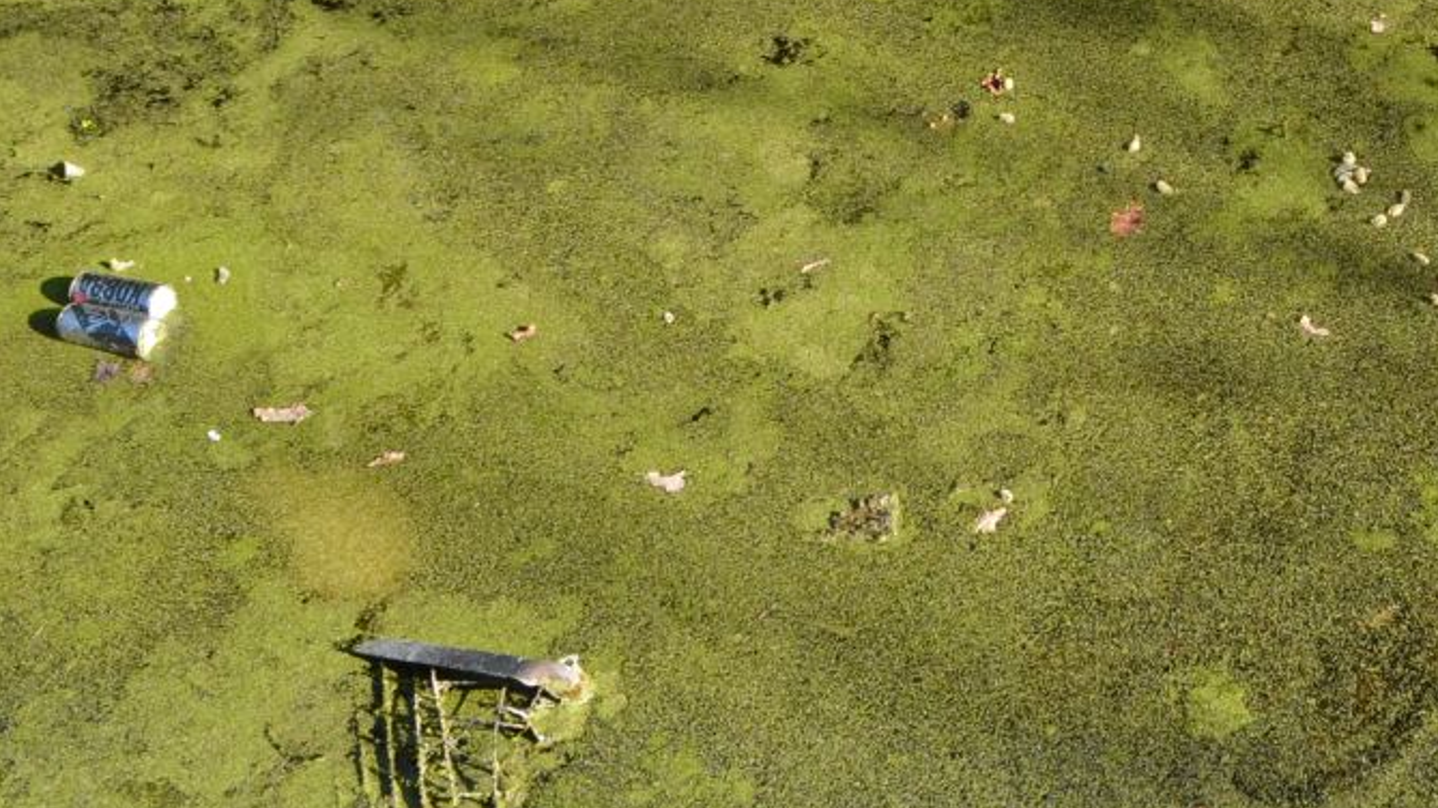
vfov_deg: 14.2
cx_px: 1509
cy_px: -282
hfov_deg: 24.7
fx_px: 3088
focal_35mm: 81
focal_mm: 18
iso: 200
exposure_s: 1/200
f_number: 7.1
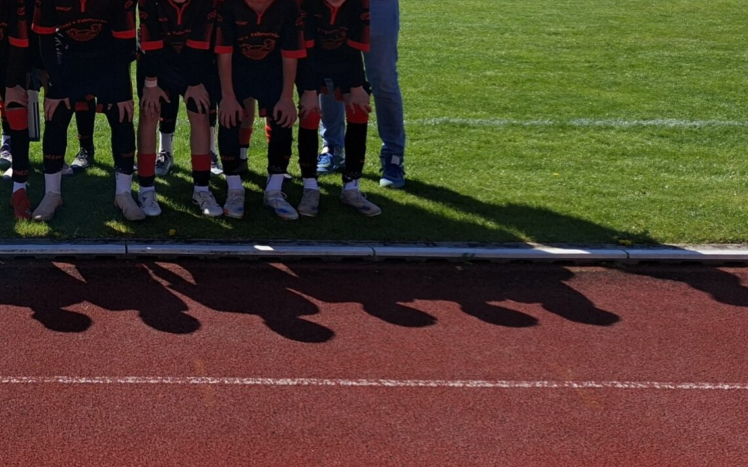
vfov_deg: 22.3
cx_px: 30
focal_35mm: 55
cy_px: -39
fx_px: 1121
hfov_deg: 34.2
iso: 50
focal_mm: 5.54
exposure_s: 1/2519
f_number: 1.8
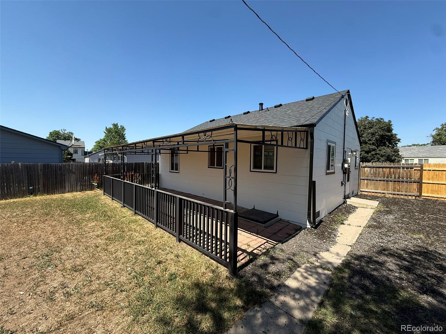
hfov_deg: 102.1
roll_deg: -0.7
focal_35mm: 14
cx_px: 223
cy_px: 167
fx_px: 180
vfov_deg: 85.7
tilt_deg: -2.0
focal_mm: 2.22
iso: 50
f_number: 2.2
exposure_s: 1/914
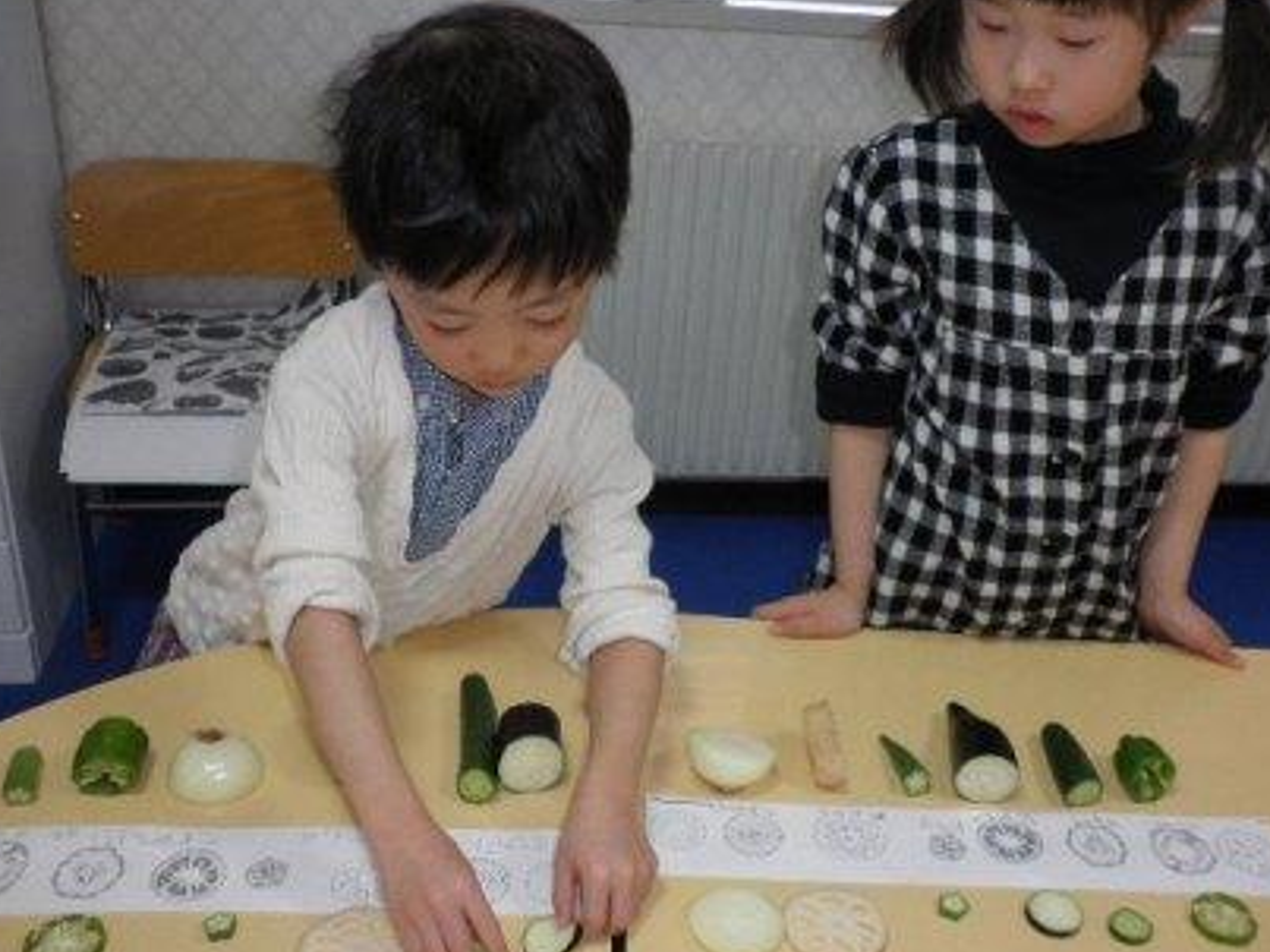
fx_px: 1467
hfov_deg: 46.8
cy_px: 485
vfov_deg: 35.9
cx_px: 655
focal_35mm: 40
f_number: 3.5
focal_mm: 6.3
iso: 160
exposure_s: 1/30
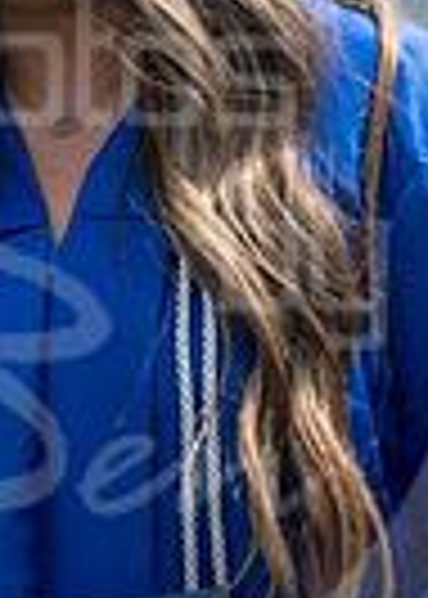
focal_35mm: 551
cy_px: -46
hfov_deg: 2.6
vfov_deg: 3.7
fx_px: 9377
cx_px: -462
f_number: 13
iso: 200
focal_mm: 70
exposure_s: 1/250
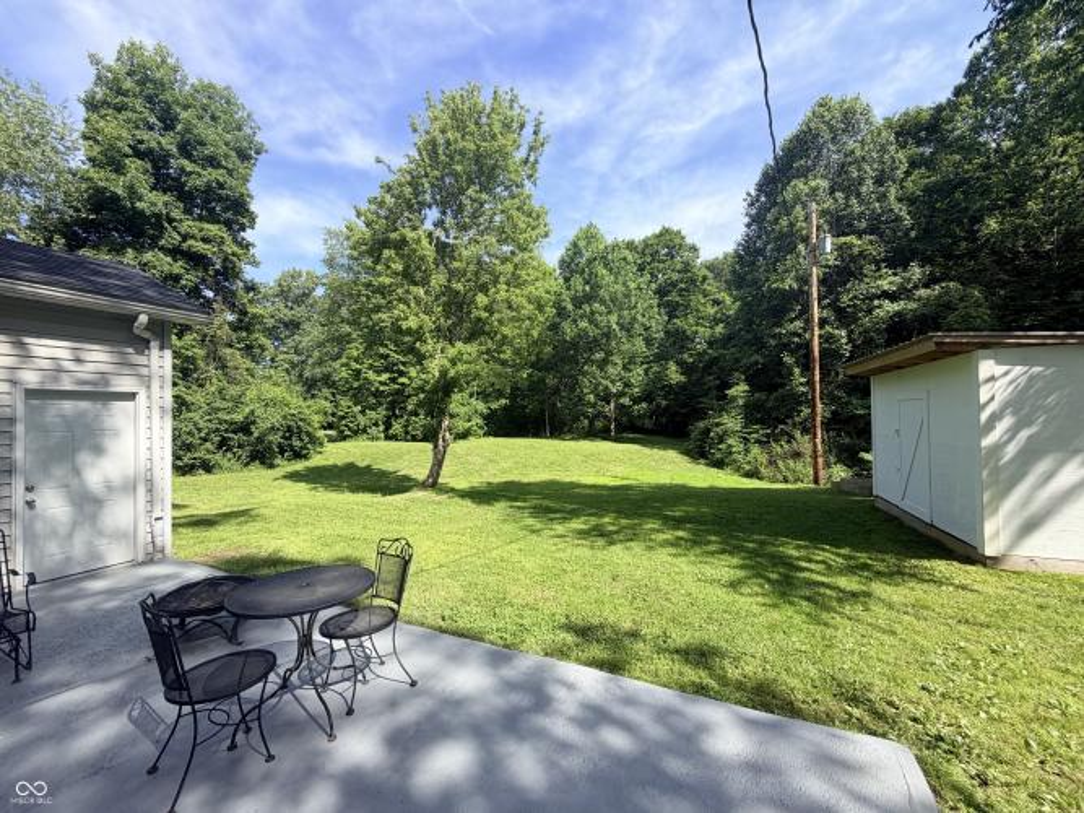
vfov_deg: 85.7
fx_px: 438
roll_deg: +1.8
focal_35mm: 14
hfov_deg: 102.1
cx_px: 542
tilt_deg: +3.5
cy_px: 406
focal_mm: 2.22
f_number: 2.2
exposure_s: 1/770
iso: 40
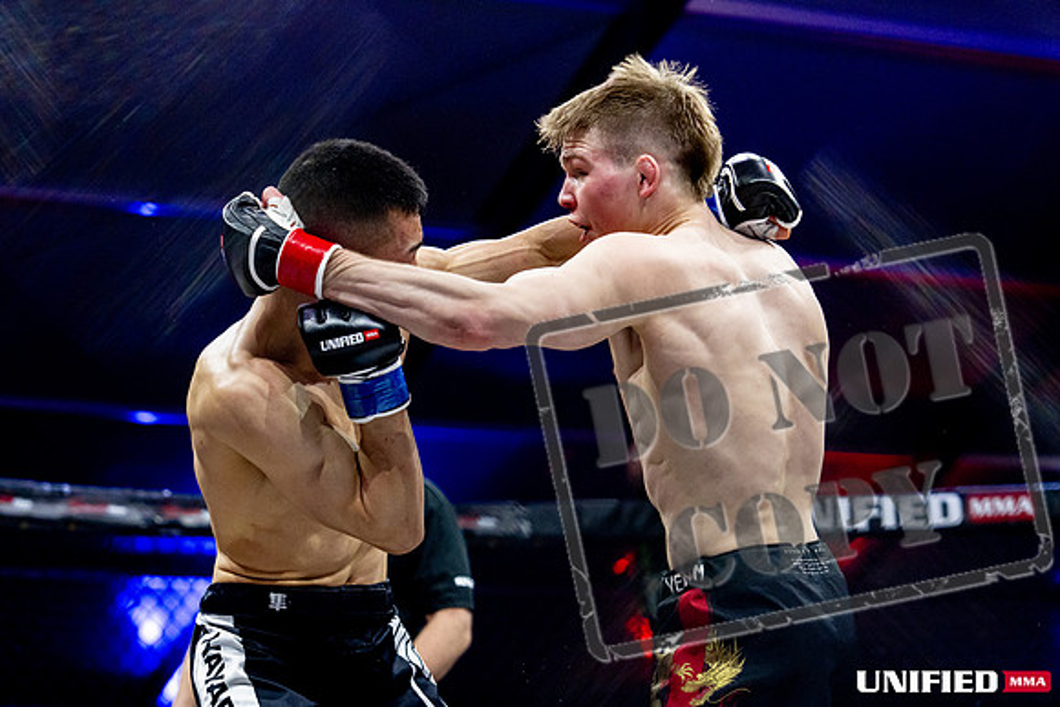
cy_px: 495
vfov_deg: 13.9
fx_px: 2888
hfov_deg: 20.8
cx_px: 582
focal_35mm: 98
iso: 3200
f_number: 2.8
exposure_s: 1/1250
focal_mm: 70
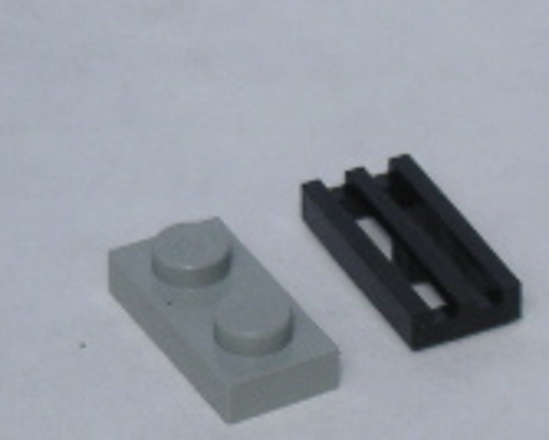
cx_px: 924
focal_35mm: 389
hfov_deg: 4.9
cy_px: 364
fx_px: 6328
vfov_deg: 4.0
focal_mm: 17.1
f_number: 8
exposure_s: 1/180
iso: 50
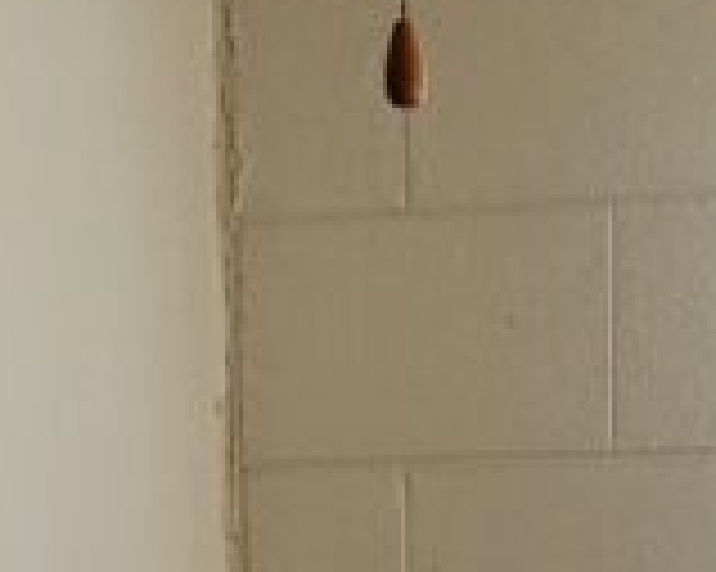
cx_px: 718
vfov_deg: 8.1
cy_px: 1518
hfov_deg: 11.2
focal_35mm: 170
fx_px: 3600
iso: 250
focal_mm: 5.4
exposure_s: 1/120
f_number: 1.8
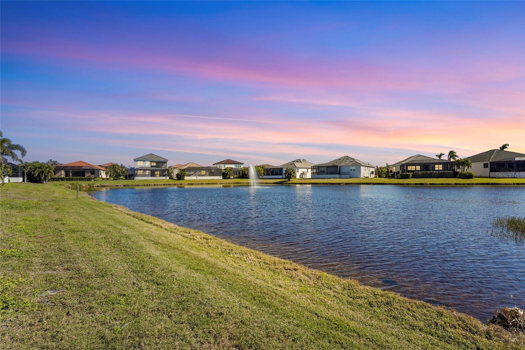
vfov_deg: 73.7
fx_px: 233
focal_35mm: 16
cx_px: 262
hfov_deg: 96.7
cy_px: 175
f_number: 9
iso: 250
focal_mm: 16
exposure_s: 1/125
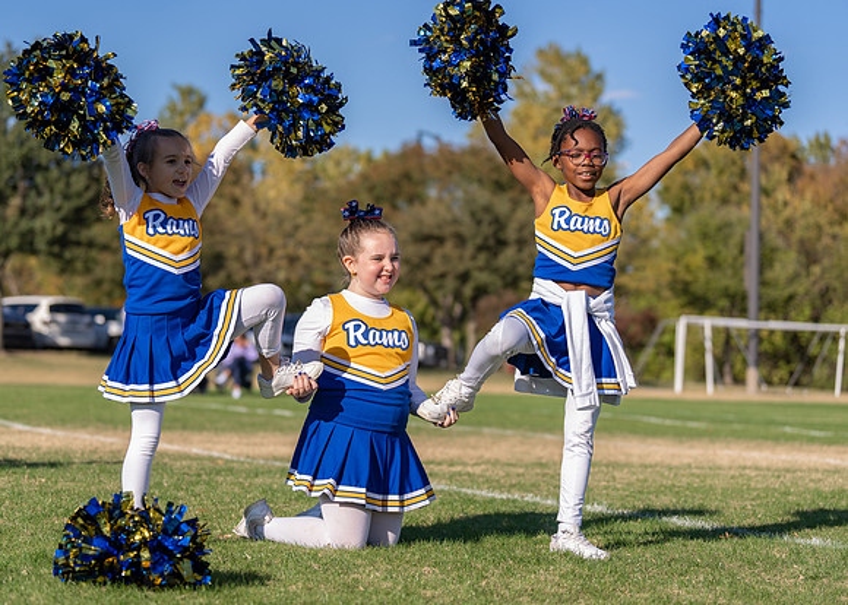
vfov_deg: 15.7
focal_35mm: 91
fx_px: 2200
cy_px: 332
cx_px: 349
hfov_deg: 21.8
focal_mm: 77
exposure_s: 1/1600
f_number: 2.8
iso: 100
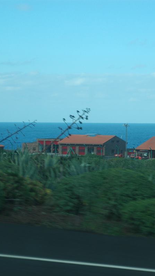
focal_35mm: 109
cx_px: 178
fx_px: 797
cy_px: 138
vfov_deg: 19.6
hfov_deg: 10.9
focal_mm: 46
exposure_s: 1/100
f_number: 9
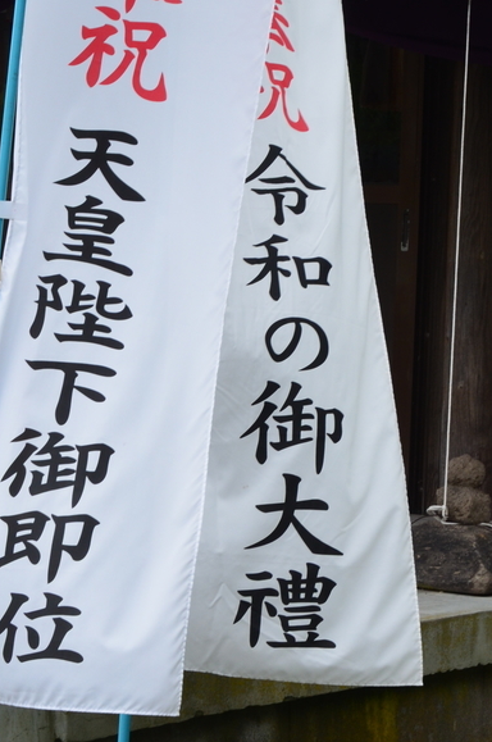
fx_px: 2942
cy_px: 387
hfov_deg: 9.6
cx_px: 188
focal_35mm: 143
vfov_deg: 14.4
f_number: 10
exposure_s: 1/160
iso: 400
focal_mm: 46
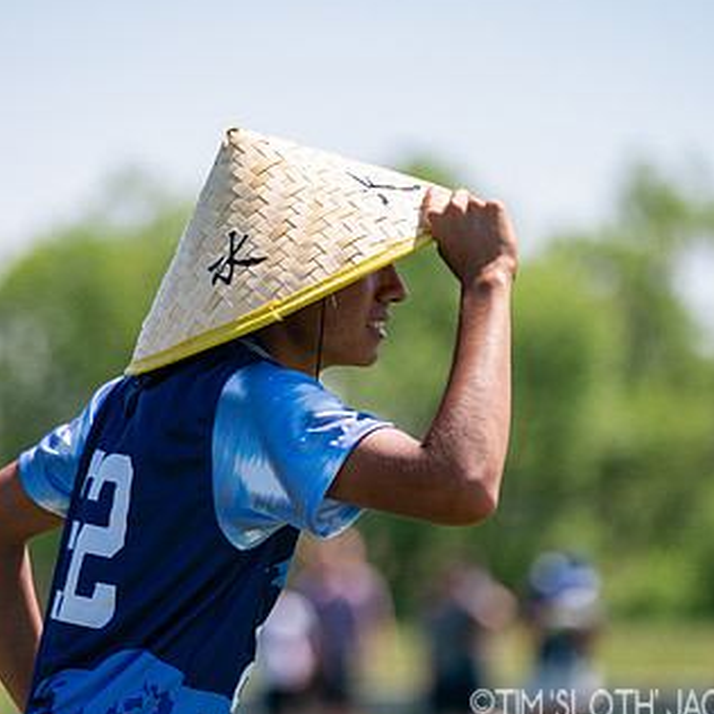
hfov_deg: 7.1
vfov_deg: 7.1
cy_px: 385
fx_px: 5787
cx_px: 328
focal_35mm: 248
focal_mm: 159
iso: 640
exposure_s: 1/8000
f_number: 2.8
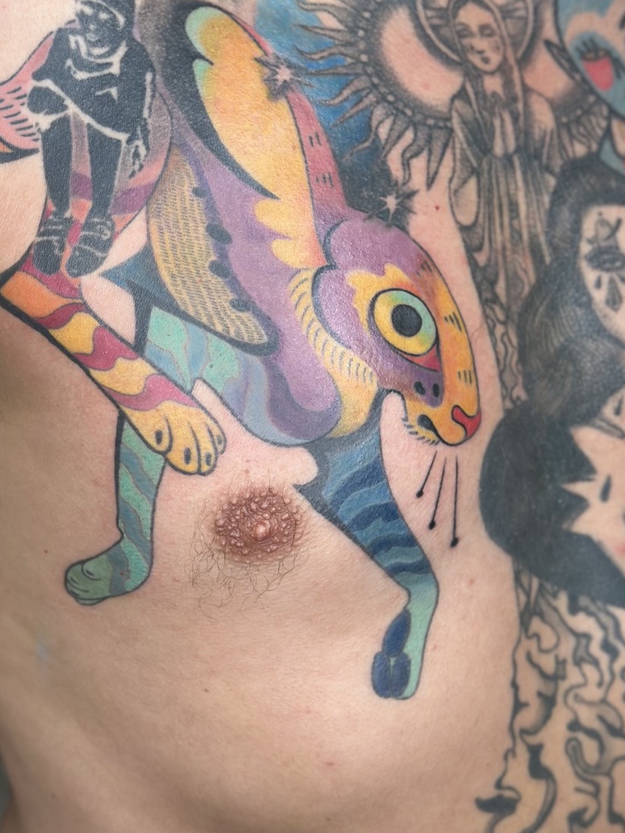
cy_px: 276
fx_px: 1757
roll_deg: -3.5
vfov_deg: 26.5
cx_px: 227
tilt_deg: -14.0
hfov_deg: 20.1
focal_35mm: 73
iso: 100
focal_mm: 6.86
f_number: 1.78
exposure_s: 1/120
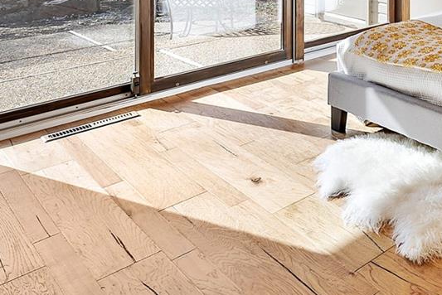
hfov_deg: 36.8
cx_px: 517
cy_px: -94
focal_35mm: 42
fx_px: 516
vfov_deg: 26.7
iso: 80
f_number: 8
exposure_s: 1/5
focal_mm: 14
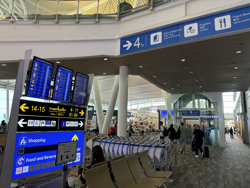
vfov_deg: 56.8
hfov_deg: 71.6
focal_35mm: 24
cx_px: 125
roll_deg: -1.6
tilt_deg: +9.8
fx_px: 173
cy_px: 94
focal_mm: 6.76
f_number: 1.78
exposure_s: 1/100
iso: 125
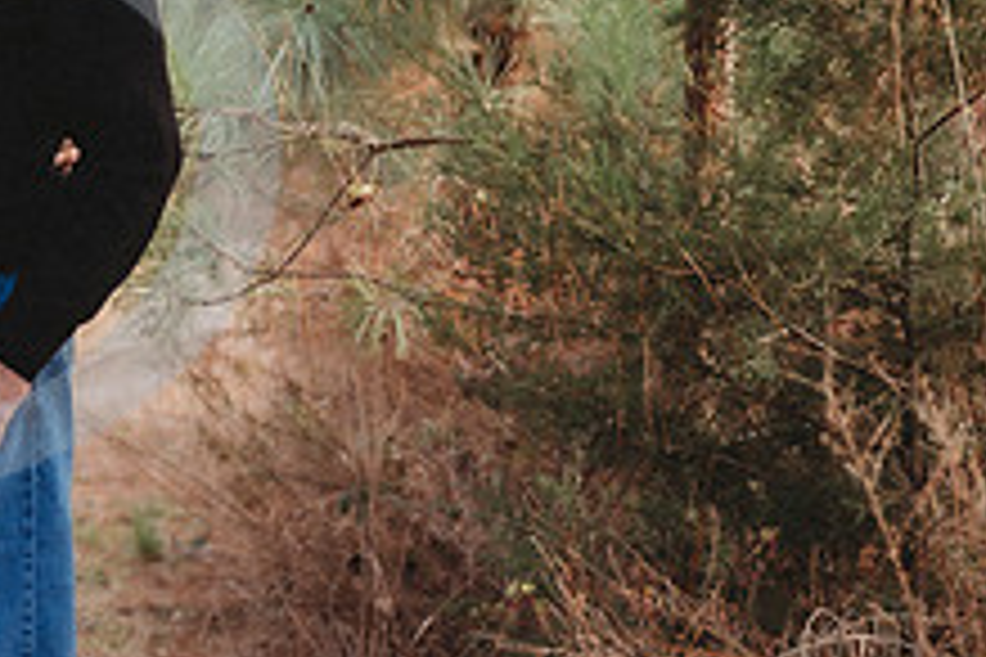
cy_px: -52
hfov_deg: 10.9
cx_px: -248
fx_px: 5067
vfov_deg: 7.4
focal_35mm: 185
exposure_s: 1/160
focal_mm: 70
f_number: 2.8
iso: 100
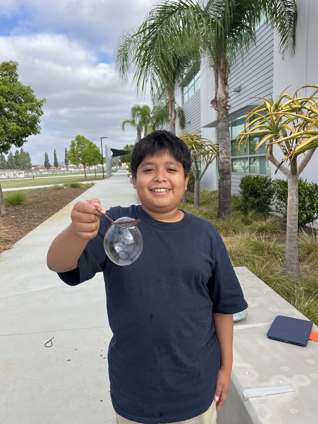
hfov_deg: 53.1
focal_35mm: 26
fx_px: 318
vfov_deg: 67.3
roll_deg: +0.7
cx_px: 159
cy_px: 212
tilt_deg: -11.9
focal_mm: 5.1
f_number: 1.6
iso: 50
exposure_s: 1/1536
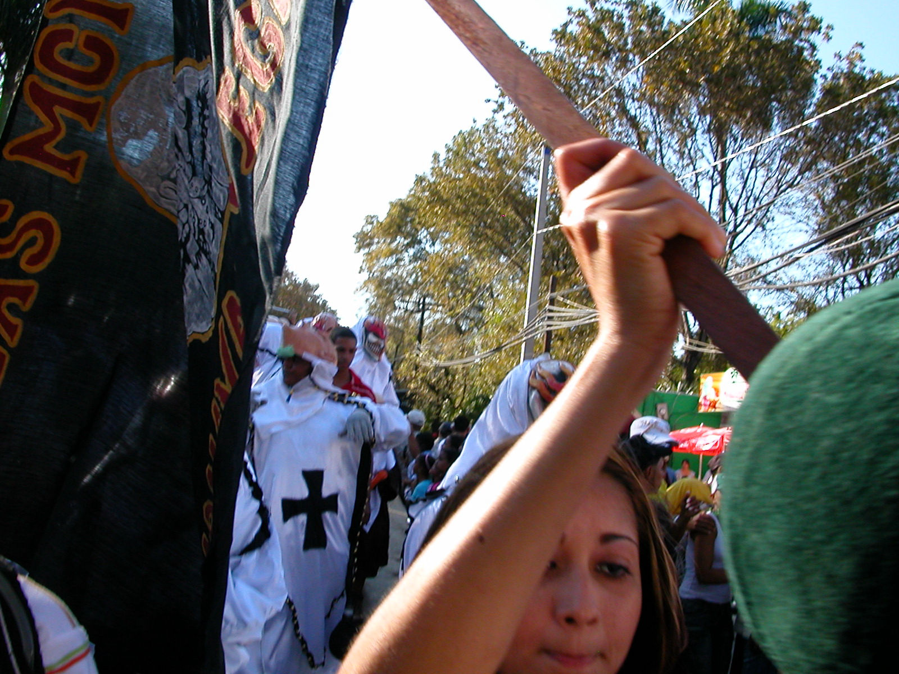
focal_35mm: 37
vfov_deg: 38.7
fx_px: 961
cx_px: 450
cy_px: 337
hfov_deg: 50.1
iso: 100
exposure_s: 1/209
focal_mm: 5.6
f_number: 4.5
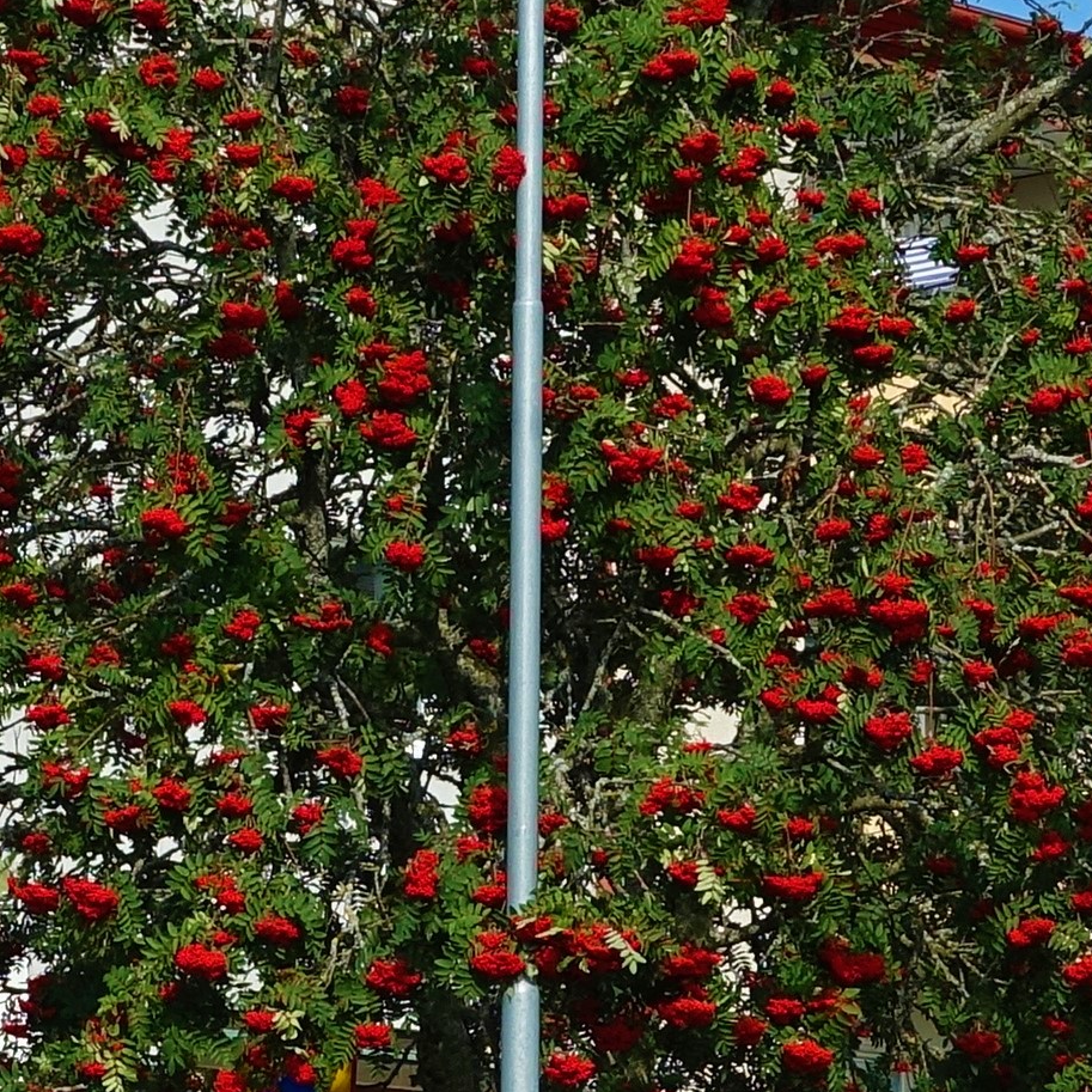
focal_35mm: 151
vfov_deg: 11.6
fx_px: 5389
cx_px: 12
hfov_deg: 11.5
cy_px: 358
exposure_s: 1/800
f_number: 4
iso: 100
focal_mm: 14.65
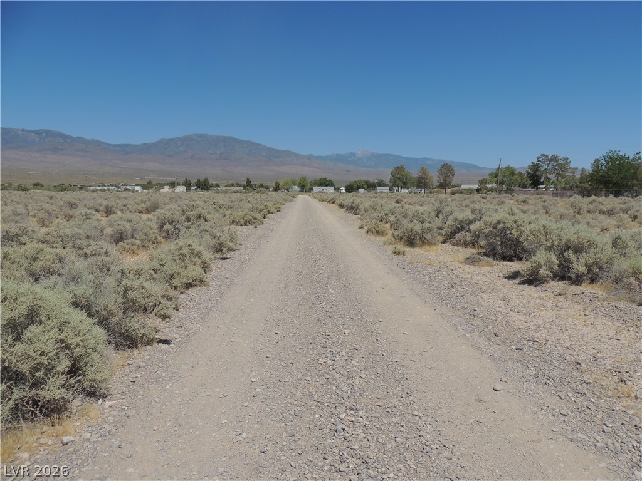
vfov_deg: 56.8
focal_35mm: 24
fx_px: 445
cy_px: 240
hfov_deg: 71.6
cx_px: 321
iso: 100
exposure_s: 1/2000
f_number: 3.3
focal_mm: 4.3
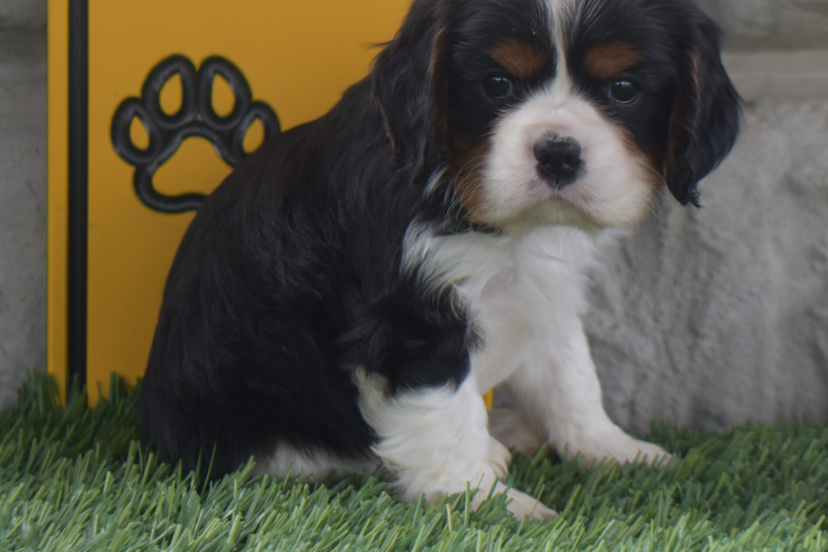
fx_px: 2438
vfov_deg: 12.9
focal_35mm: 106
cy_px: 249
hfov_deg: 19.3
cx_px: 491
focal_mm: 52
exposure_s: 1/125
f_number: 5.6
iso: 220
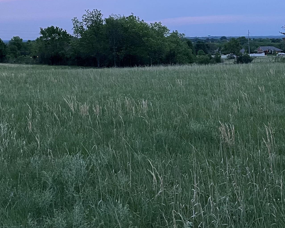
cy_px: 16
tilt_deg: +3.9
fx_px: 514
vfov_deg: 24.2
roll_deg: -0.1
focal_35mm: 61
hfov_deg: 30.7
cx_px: 193
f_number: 1.6
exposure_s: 1/60
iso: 200
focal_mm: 5.1
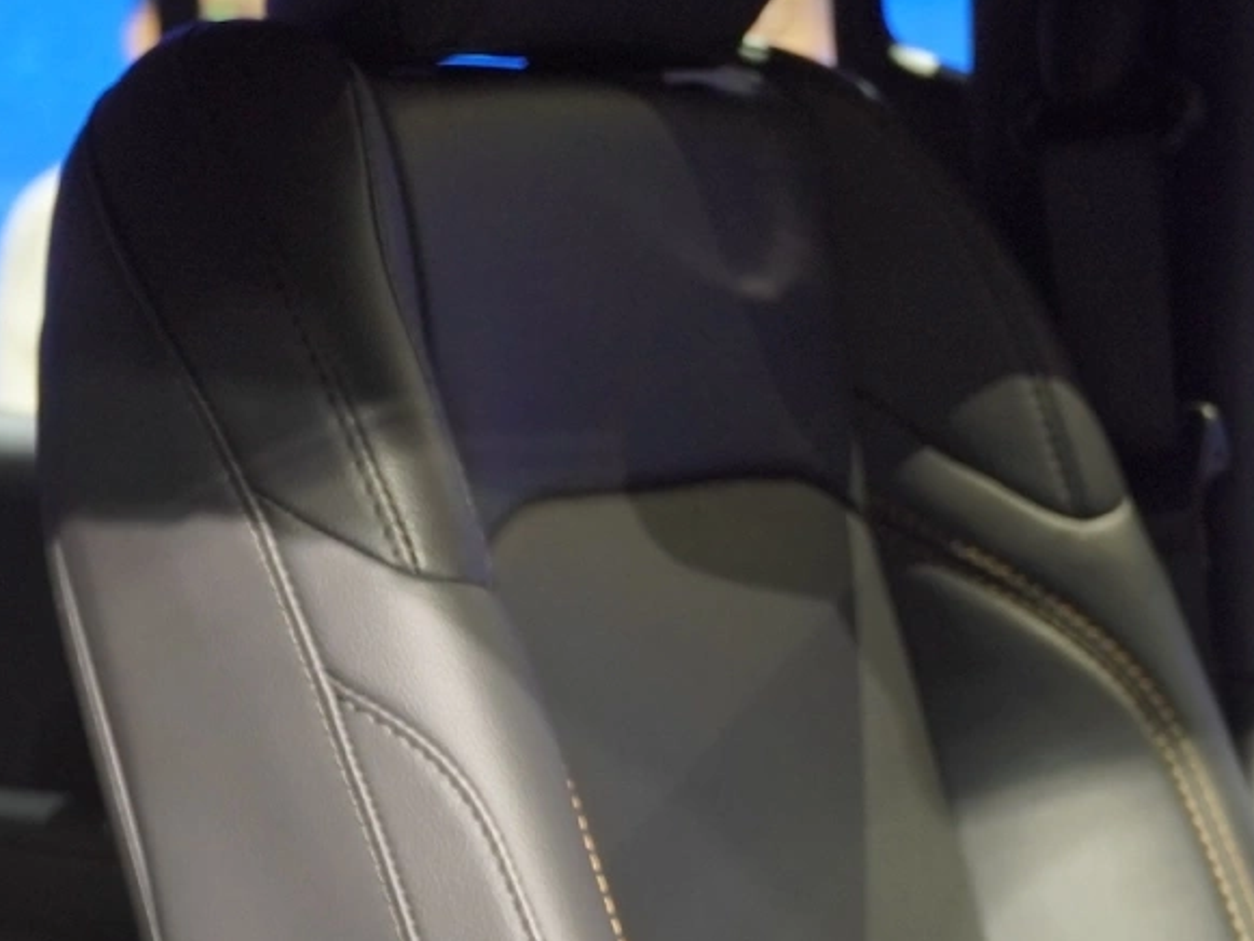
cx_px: -587
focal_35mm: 129
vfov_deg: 11.4
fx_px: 4688
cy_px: 816
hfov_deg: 14.3
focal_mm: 32.6
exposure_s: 1/200
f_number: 2.8
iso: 1000
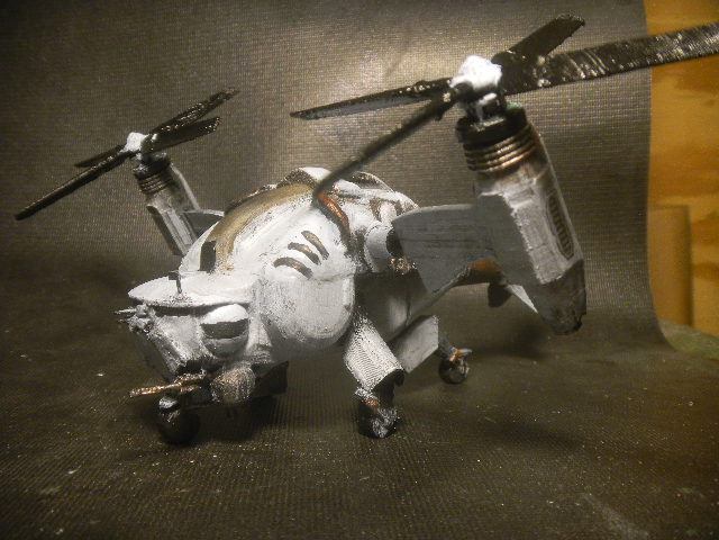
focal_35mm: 35
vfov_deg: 40.7
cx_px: 360
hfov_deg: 52.6
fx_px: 727
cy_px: 270
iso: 221
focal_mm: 6.3
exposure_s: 1/30
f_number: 3.6
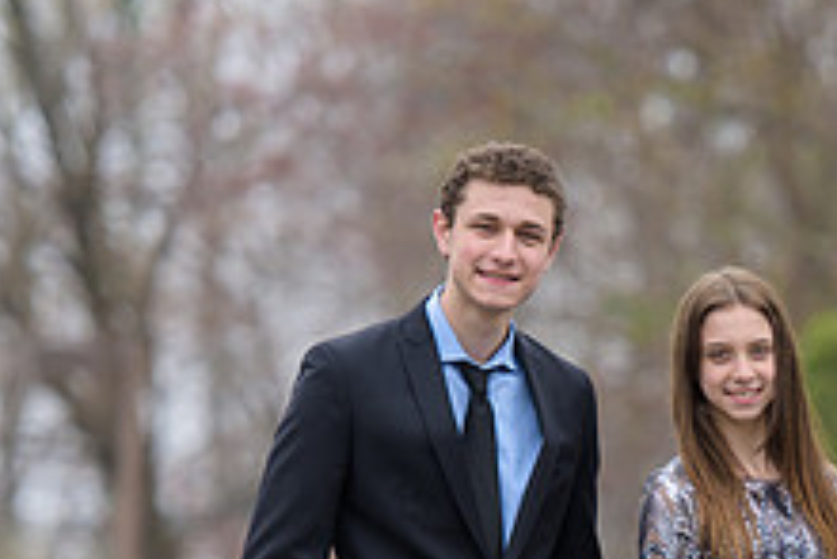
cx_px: 769
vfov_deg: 3.4
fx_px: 9492
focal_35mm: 408
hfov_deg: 5.0
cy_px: 683
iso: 400
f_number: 3.2
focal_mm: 155
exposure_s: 1/1600
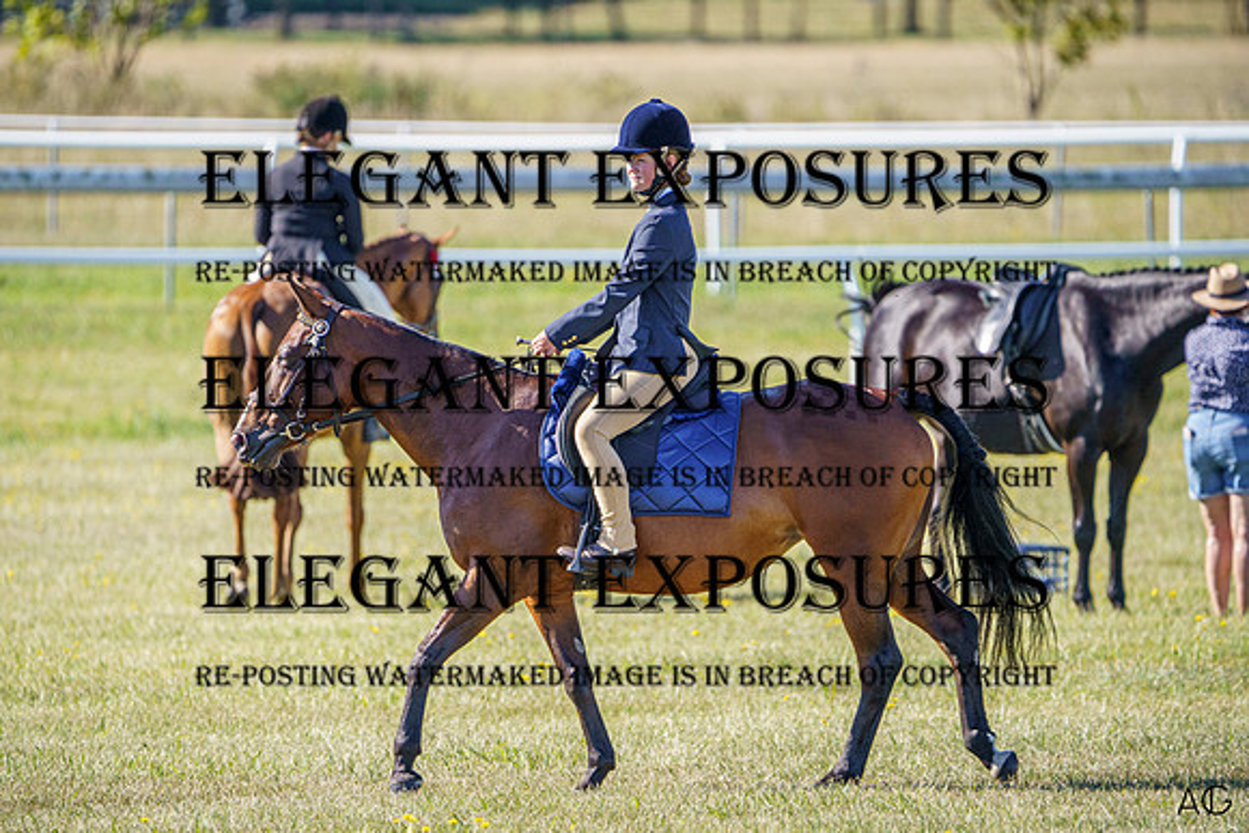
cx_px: 582
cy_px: 445
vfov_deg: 2.1
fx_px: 22247
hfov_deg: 3.2
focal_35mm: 641
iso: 1000
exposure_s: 1/1600
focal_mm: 600
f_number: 6.3
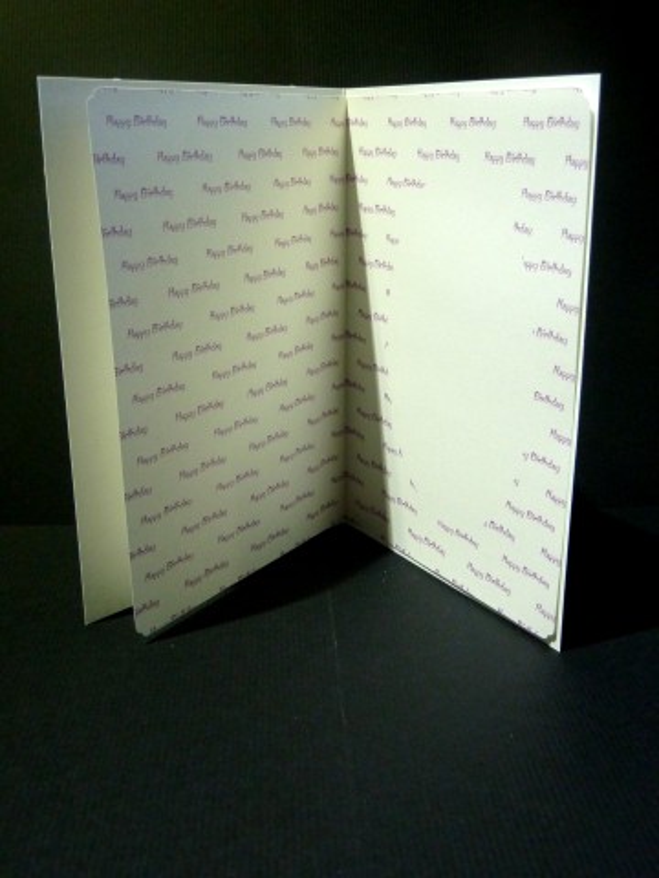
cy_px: 439
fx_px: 888
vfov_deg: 52.6
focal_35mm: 35
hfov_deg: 40.7
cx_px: 330
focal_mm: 5.7
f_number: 3.5
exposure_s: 1/20
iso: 400
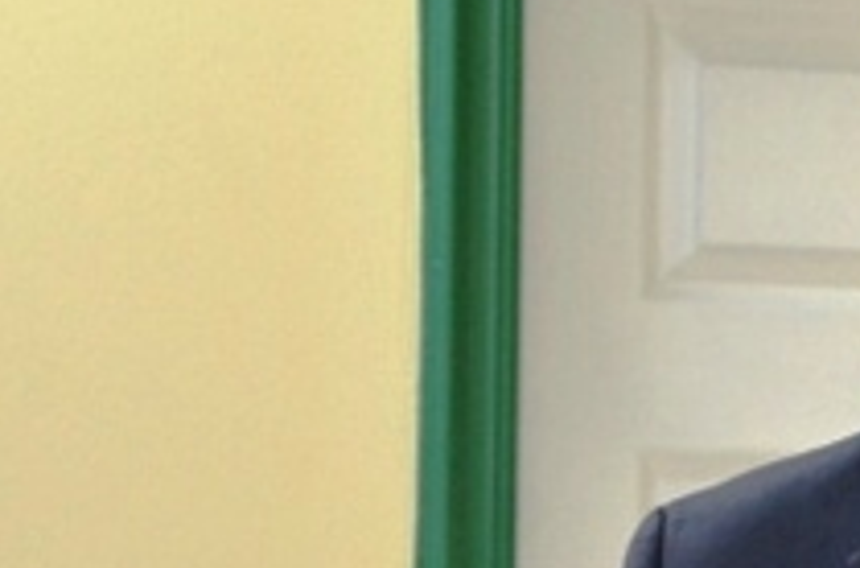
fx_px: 6788
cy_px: 387
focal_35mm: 285
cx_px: 1181
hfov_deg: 7.2
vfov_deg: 4.8
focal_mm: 62
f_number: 5.3
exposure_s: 1/125
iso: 1600
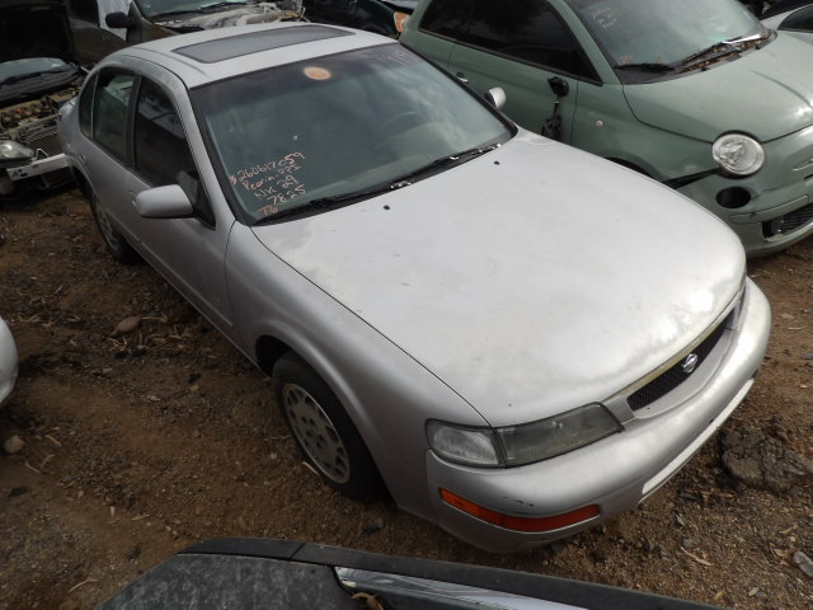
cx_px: 406
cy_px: 305
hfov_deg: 71.6
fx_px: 564
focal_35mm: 24
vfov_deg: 56.8
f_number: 5.6
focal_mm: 4.3
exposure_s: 1/259
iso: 100
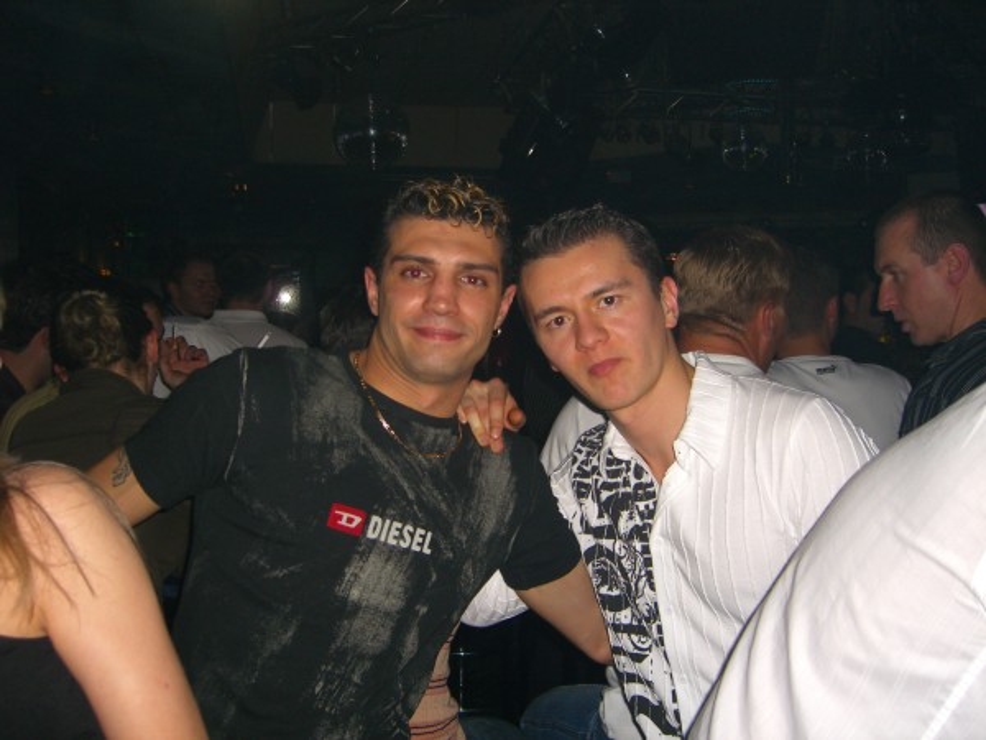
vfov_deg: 37.7
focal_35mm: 38
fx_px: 1082
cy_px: 370
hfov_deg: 49.0
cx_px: 493
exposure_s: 1/60
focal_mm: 7.9
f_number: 2.8
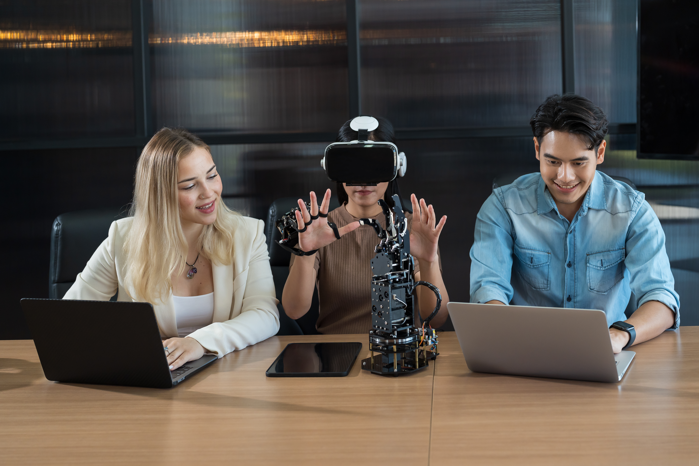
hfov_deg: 39.6
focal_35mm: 50
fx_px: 971
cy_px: 233
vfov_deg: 27.0
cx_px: 350
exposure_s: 1/320
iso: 1000
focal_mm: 50
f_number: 3.2
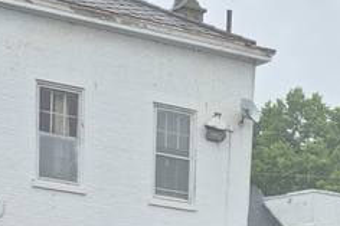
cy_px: 632
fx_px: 1227
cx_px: 441
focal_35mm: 130
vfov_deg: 8.9
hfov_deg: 15.1
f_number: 1.8
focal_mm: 5.4
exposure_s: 1/930
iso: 80
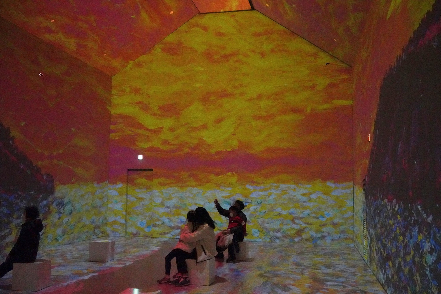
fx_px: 429
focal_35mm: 35
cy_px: 147
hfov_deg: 54.4
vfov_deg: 37.9
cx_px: 220
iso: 32000
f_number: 10
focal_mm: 35
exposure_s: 1/100
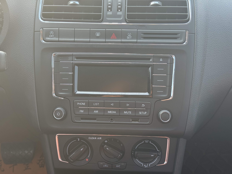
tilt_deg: -29.4
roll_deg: -1.2
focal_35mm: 48
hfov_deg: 39.7
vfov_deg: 30.3
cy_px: 87
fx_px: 322
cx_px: 116
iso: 80
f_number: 1.78
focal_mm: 6.76
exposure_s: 1/159
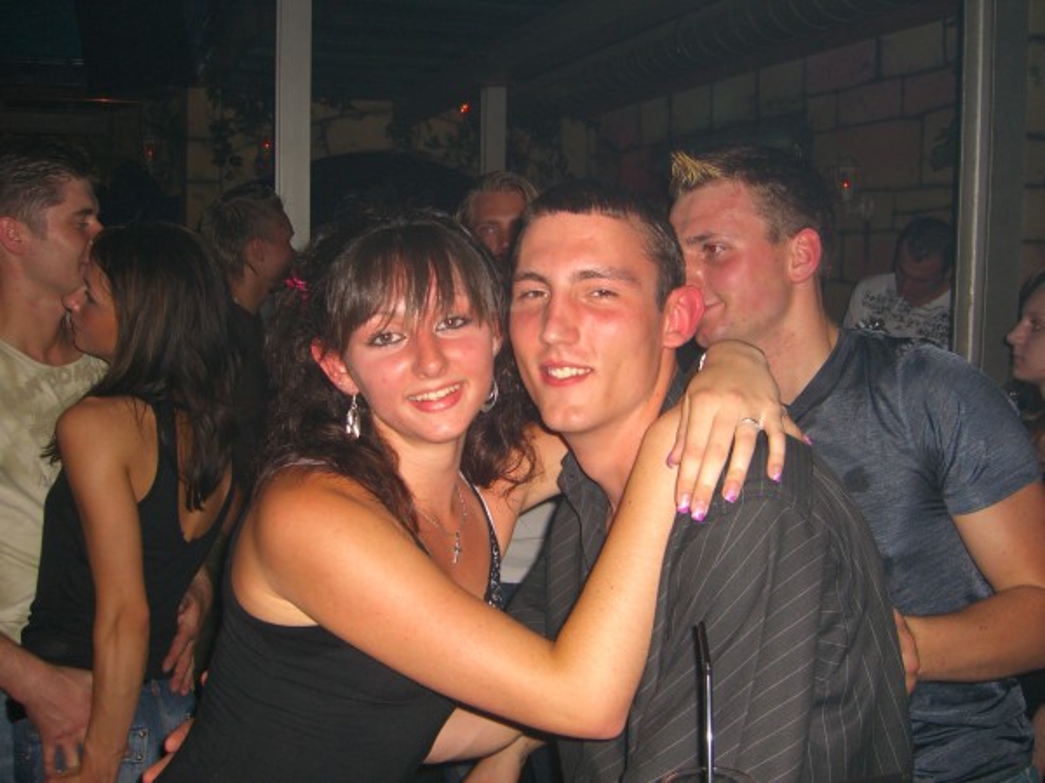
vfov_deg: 37.7
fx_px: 1147
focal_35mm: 38
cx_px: 522
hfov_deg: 49.0
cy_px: 392
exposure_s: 1/60
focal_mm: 7.9
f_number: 2.8
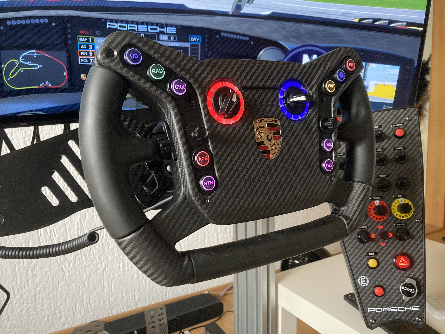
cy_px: 167
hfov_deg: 63.4
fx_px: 360
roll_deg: +1.2
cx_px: 222
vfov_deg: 49.7
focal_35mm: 28
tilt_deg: -8.0
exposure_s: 1/38
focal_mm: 3.99
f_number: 1.8
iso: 400
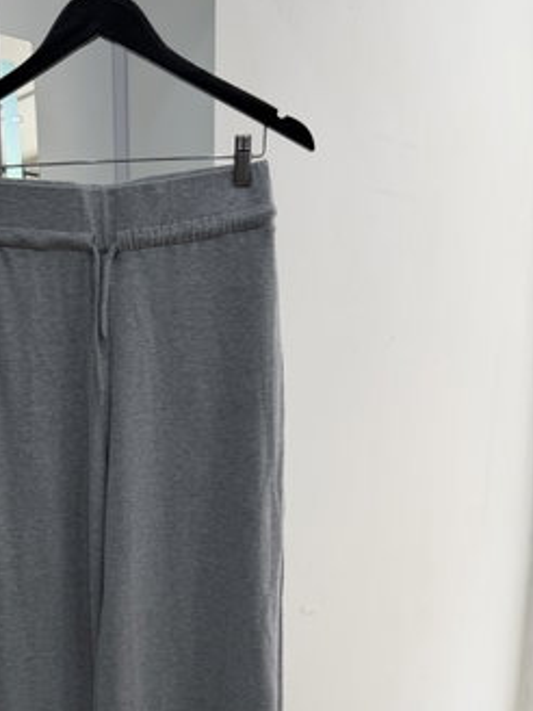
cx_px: 104
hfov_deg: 35.6
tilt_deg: -12.8
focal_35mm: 39
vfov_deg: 46.5
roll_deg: +1.2
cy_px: 515
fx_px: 801
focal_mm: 6.76
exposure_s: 1/317
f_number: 1.78
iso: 80
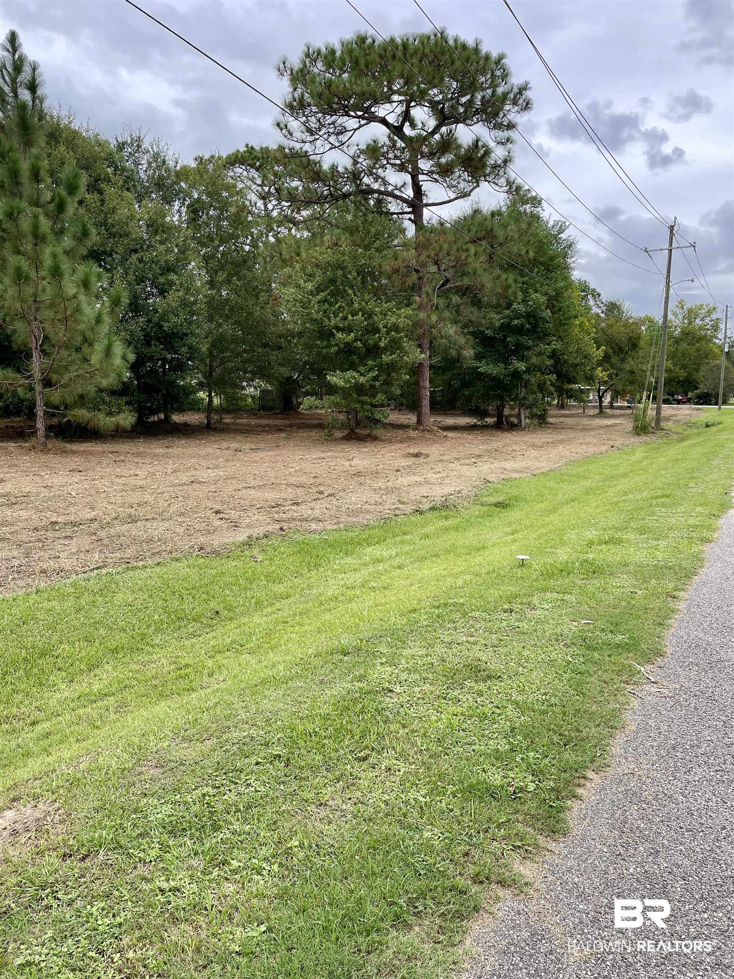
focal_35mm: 26
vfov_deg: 67.3
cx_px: 367
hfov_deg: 53.1
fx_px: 735
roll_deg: +0.2
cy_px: 490
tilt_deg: -8.0
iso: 32
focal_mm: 4.2
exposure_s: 1/461
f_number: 1.6
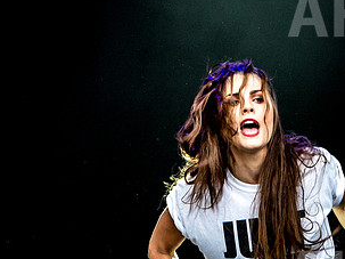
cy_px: 108
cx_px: 196
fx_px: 3268
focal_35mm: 328
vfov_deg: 4.5
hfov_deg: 6.0
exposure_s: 1/800
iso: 6400
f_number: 5.6
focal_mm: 150
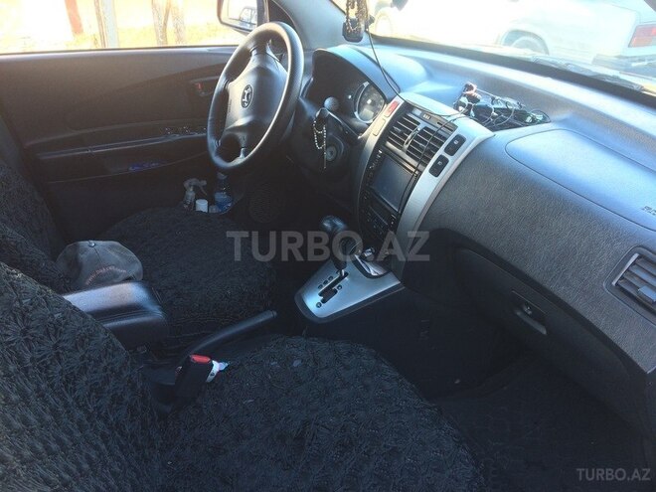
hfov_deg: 61.7
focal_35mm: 29
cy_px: 246
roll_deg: +1.2
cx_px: 328
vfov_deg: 48.2
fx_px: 550
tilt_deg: -29.5
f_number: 2.2
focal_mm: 4.15
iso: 40
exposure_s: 1/50
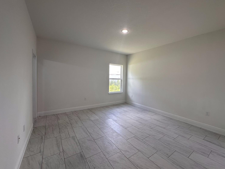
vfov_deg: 81.7
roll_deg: -1.4
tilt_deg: -1.0
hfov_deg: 98.0
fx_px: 98
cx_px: 119
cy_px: 81
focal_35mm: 15
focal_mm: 2.22
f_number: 2.2
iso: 80
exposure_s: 1/120
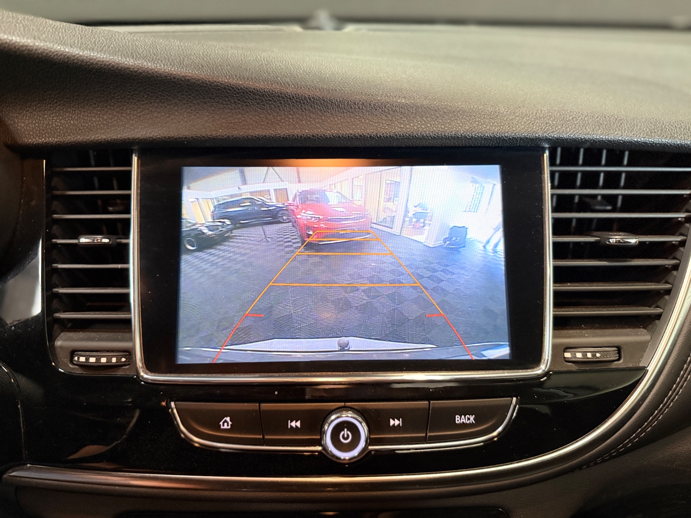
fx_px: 479
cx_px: 346
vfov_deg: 56.8
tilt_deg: -25.0
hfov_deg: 71.6
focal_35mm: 24
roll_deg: -0.5
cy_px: 259
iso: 800
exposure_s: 1/56
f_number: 1.78
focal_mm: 6.76
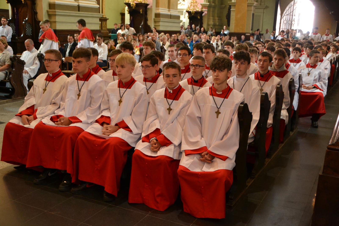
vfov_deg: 34.2
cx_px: 170
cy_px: 113
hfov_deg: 49.5
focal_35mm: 39
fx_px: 367
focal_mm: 26
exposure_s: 1/60
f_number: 3.8
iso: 1800
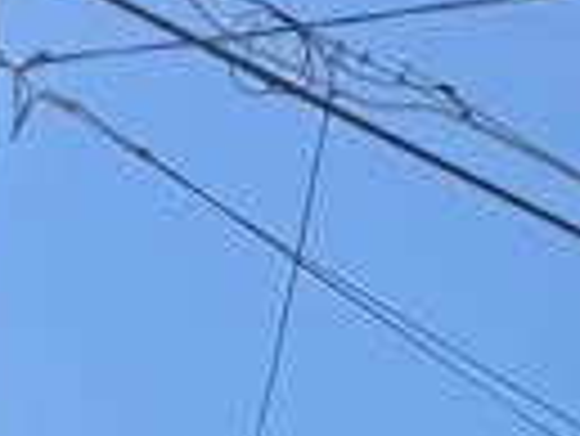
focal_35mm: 191
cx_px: 2167
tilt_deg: +7.0
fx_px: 3203
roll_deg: -3.0
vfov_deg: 6.5
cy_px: 1659
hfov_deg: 7.7
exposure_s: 1/4405
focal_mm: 6.76
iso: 80
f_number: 1.78
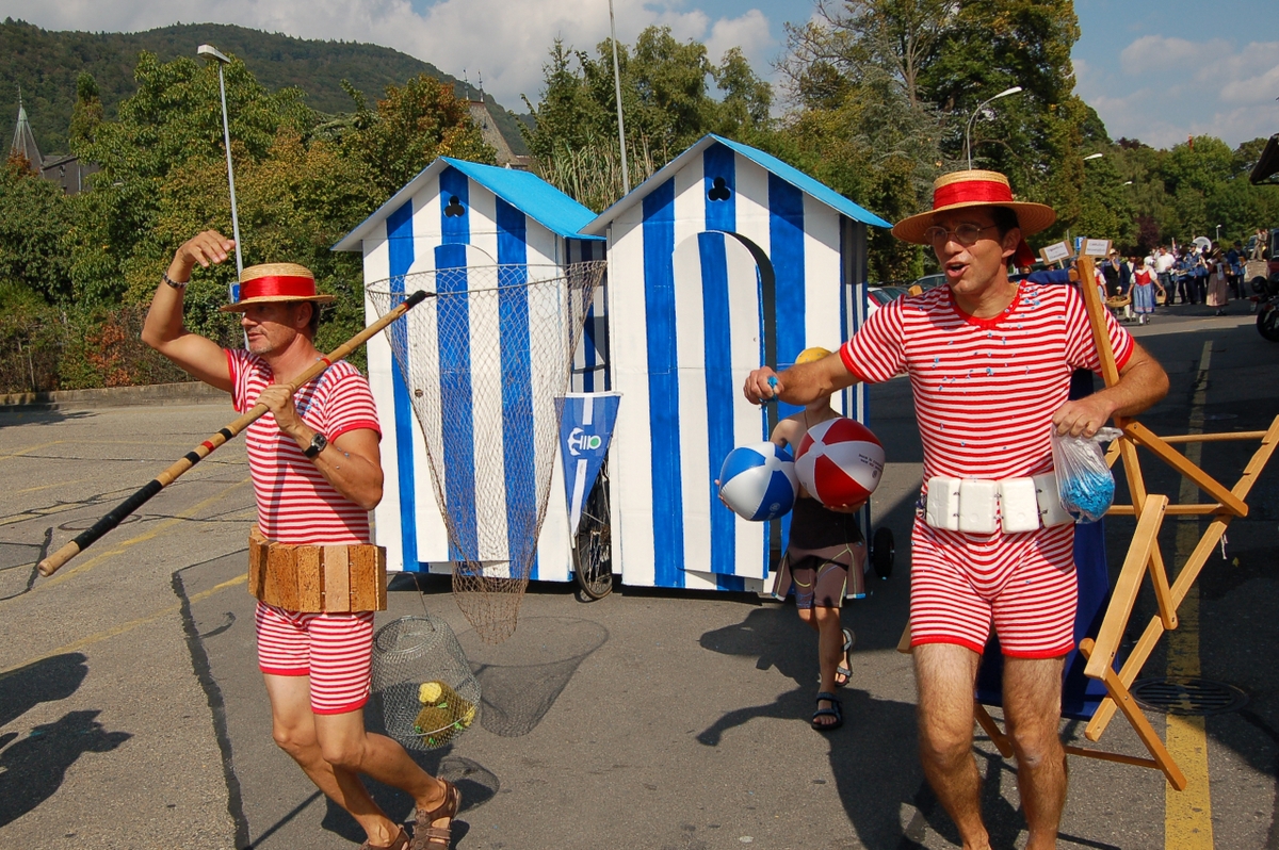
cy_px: 425
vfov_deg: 43.5
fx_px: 1065
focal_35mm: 30
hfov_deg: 62.0
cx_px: 640
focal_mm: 20
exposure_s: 1/1250
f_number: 5
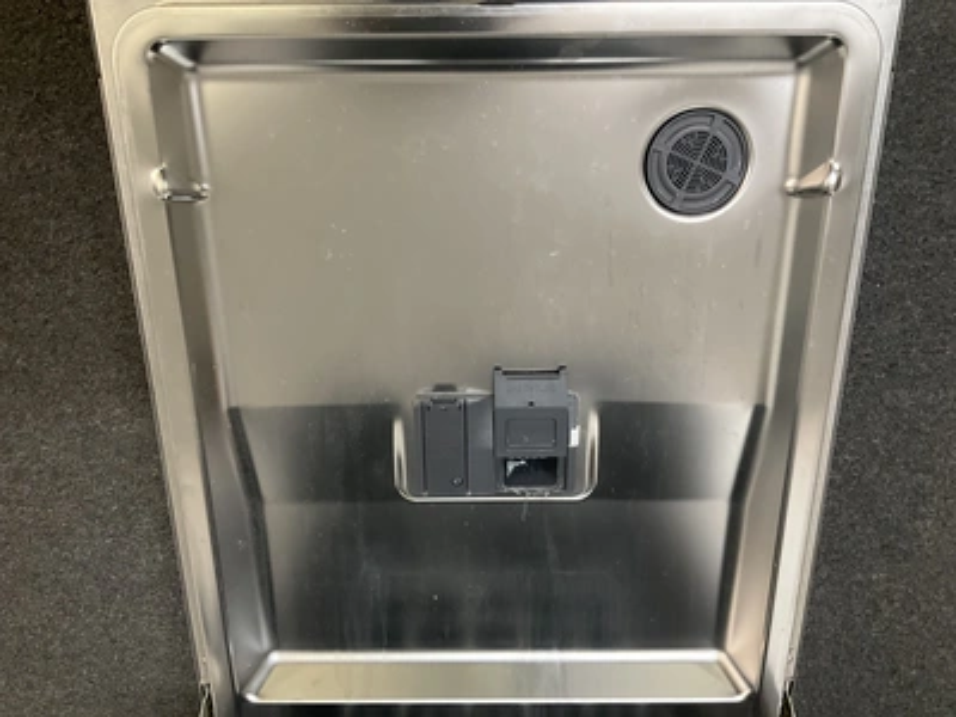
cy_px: 358
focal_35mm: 29
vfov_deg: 48.2
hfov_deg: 61.7
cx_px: 478
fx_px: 801
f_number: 1.8
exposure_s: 1/40
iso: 250
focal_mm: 3
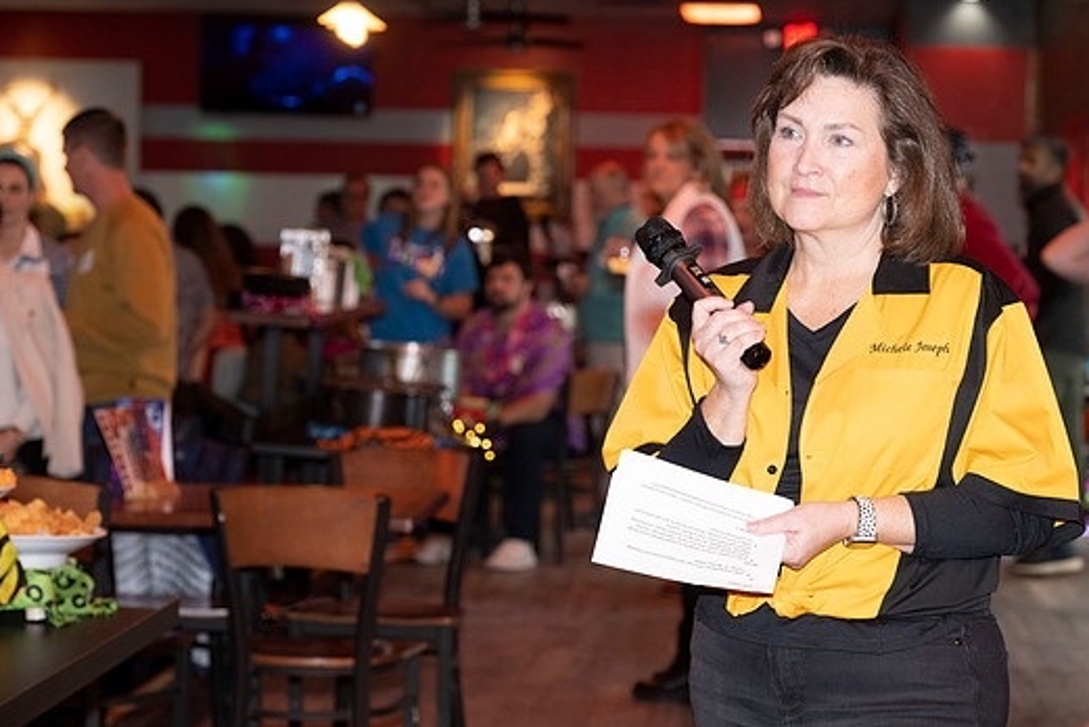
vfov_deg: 12.6
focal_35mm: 109
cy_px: 350
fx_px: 3299
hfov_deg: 18.7
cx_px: 577
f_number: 5.6
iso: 1600
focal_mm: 98
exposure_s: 1/60
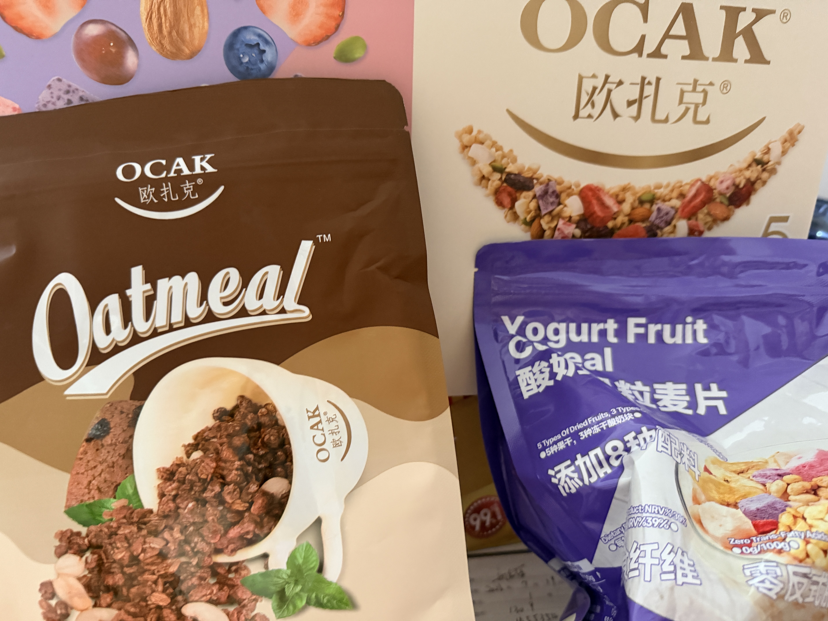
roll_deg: -0.9
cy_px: 310
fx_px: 574
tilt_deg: -20.4
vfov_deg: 56.8
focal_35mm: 24
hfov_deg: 71.6
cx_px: 414
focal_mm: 6.76
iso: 1000
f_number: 1.78
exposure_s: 1/40
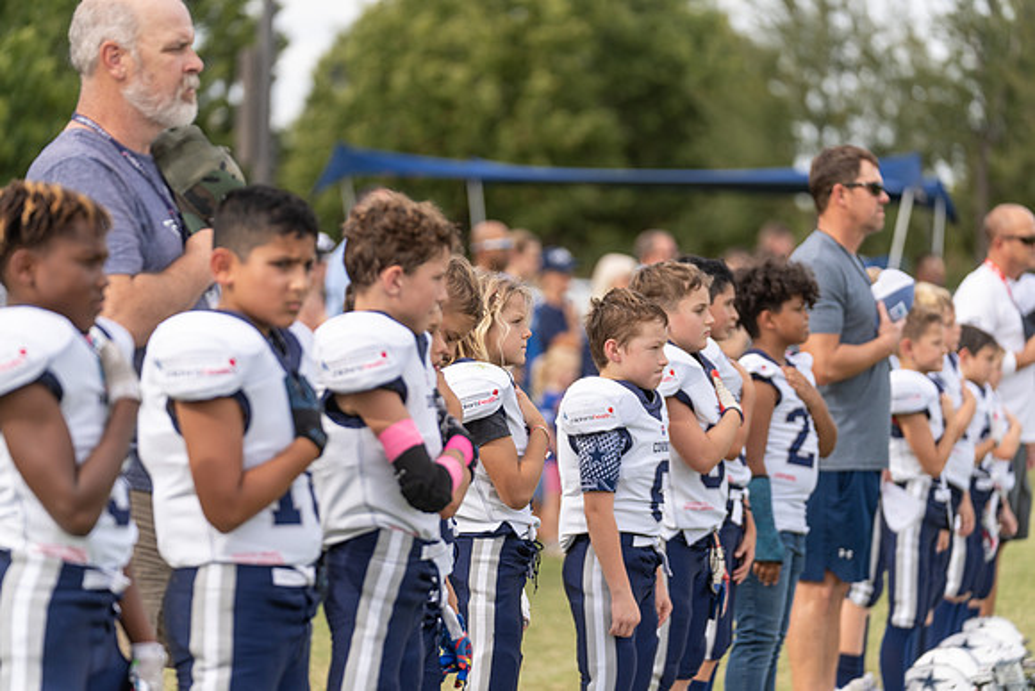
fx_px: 4141
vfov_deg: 9.5
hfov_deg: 14.2
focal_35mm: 144
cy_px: 346
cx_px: 518
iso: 160
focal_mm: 144
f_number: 2.8
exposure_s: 1/1250
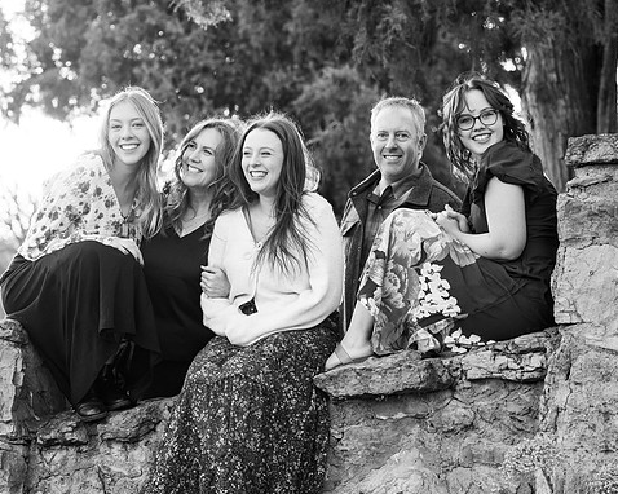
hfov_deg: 19.6
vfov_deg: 15.7
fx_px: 1792
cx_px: 262
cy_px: 248
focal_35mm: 98
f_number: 5
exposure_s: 1/500
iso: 2000
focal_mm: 86
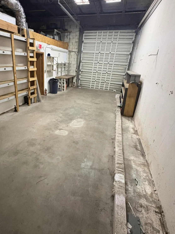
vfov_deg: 84.6
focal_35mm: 19
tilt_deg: -19.6
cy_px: 111
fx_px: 128
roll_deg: -3.7
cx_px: 65
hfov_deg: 67.5
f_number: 2.2
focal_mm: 2.22
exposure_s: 1/60
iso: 1000
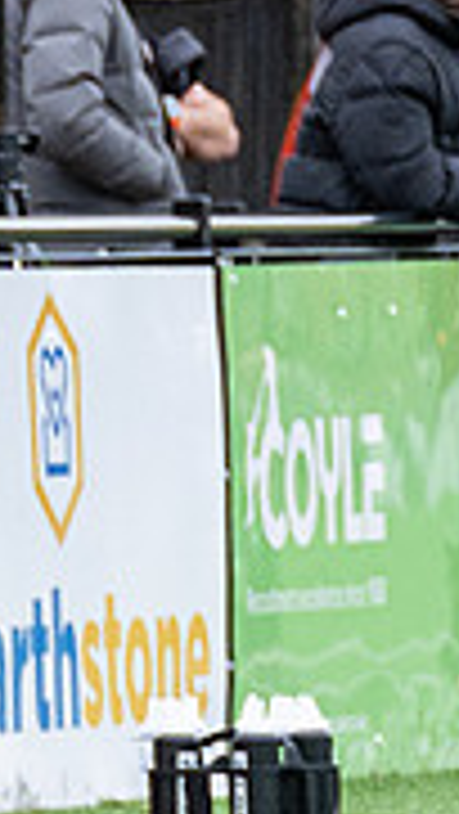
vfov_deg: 1.7
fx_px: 26836
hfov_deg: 1.0
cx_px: 1395
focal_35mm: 1242
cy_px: 246
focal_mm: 145
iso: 800
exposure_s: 1/1600
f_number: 4
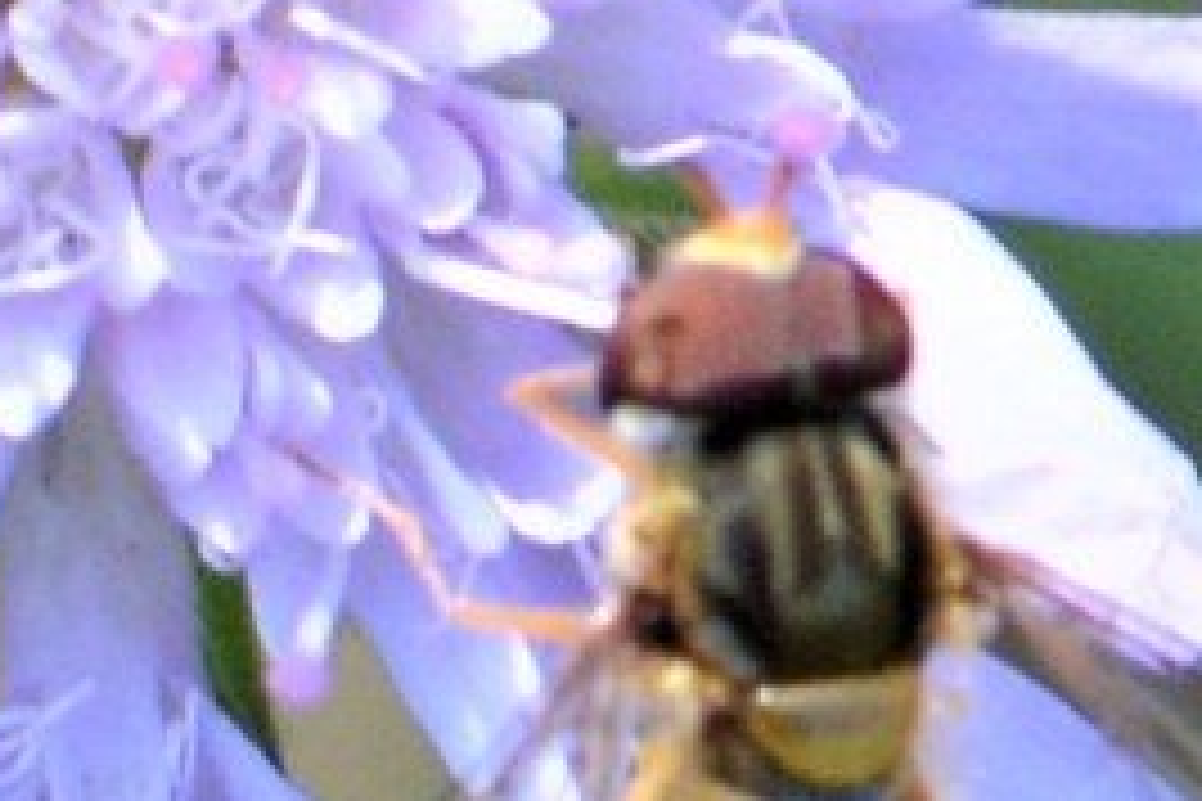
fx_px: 29640
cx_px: 732
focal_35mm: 888
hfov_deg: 2.3
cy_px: 657
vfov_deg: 1.5
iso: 320
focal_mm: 165
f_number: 8
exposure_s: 1/125
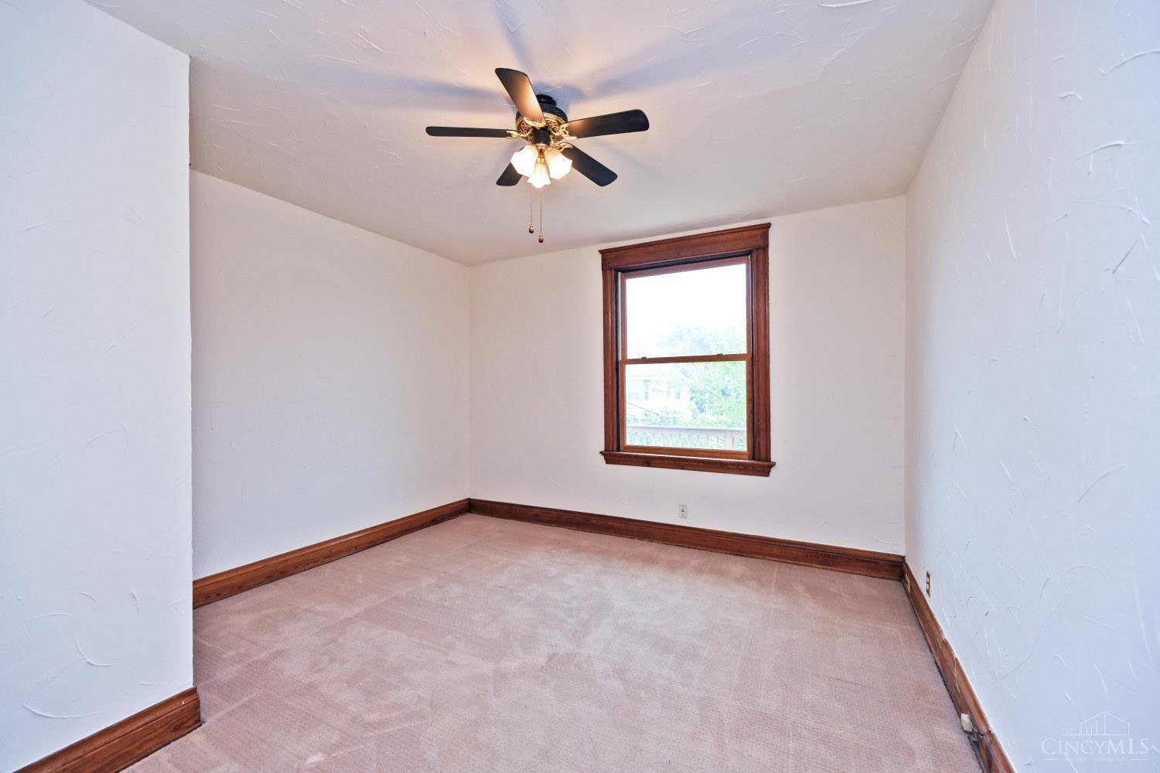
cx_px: 580
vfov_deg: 81.2
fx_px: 451
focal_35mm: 14
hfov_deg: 104.3
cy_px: 386
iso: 200
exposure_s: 1/100
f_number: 5
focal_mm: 14
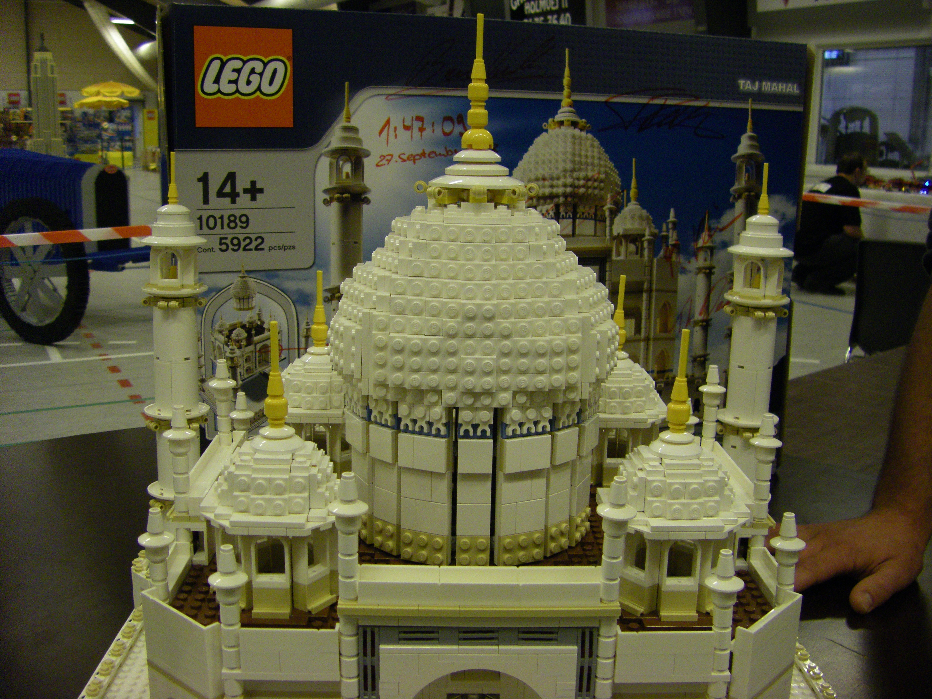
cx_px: 466
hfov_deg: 49.0
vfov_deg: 37.7
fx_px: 1023
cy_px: 350
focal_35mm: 38
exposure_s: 1/50
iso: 400
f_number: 3.5
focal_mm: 6.3
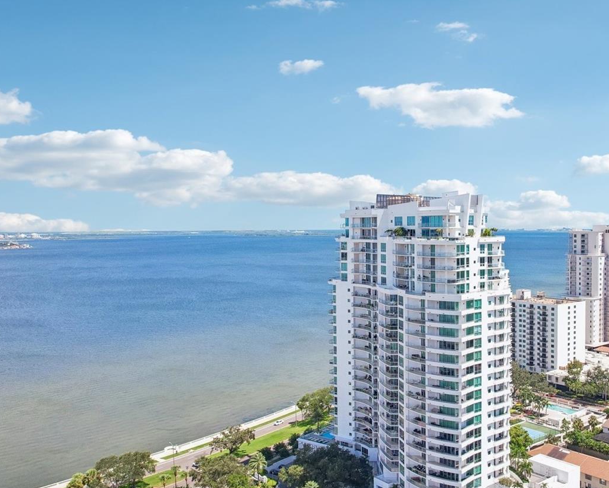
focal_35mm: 32
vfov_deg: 45.8
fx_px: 577
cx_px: 393
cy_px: 257
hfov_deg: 54.8
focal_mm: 8.4
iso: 400
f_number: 2.8
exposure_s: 1/1250
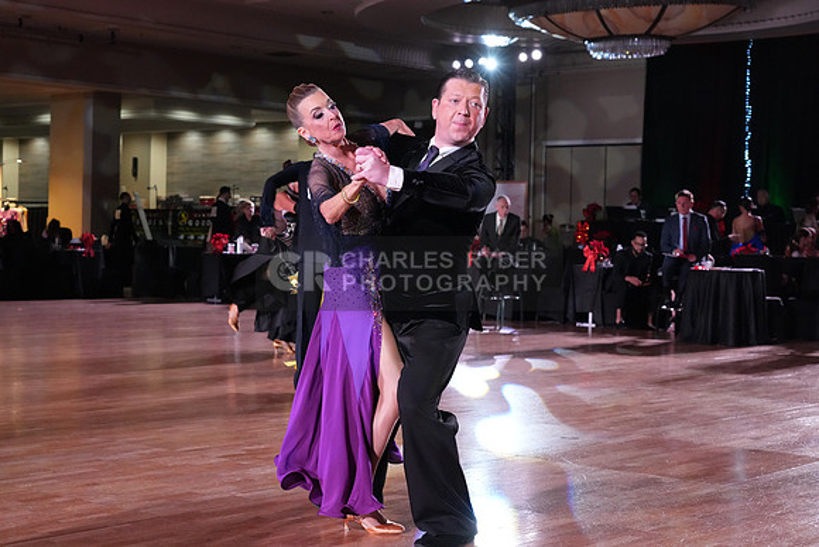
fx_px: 1388
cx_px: 410
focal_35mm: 61
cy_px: 274
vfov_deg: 22.3
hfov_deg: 32.9
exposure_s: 1/320
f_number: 5.6
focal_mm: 61
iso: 5000
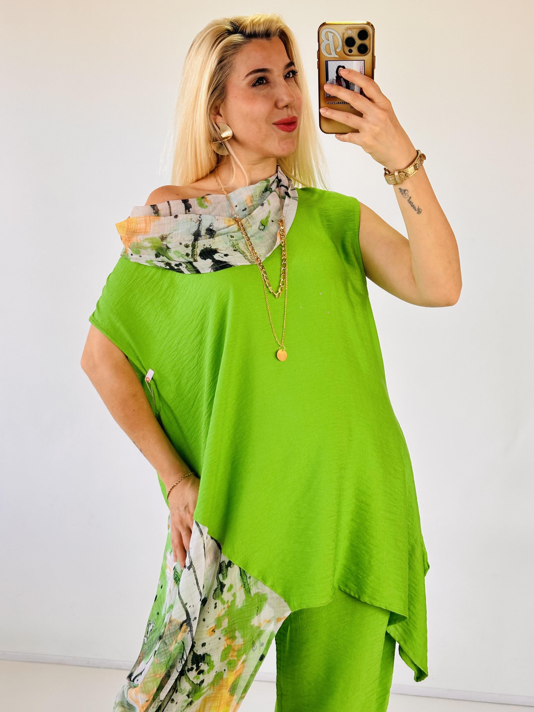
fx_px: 987
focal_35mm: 48
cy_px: 356
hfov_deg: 30.3
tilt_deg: -27.3
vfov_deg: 39.7
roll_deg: +0.3
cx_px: 267
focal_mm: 6.86
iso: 64
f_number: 1.78
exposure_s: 1/151
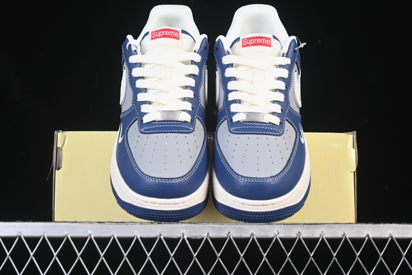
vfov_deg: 18.2
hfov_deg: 27.0
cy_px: 138
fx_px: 858
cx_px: 206
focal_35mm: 75
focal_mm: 50
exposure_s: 1/60
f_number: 6.3
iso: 160
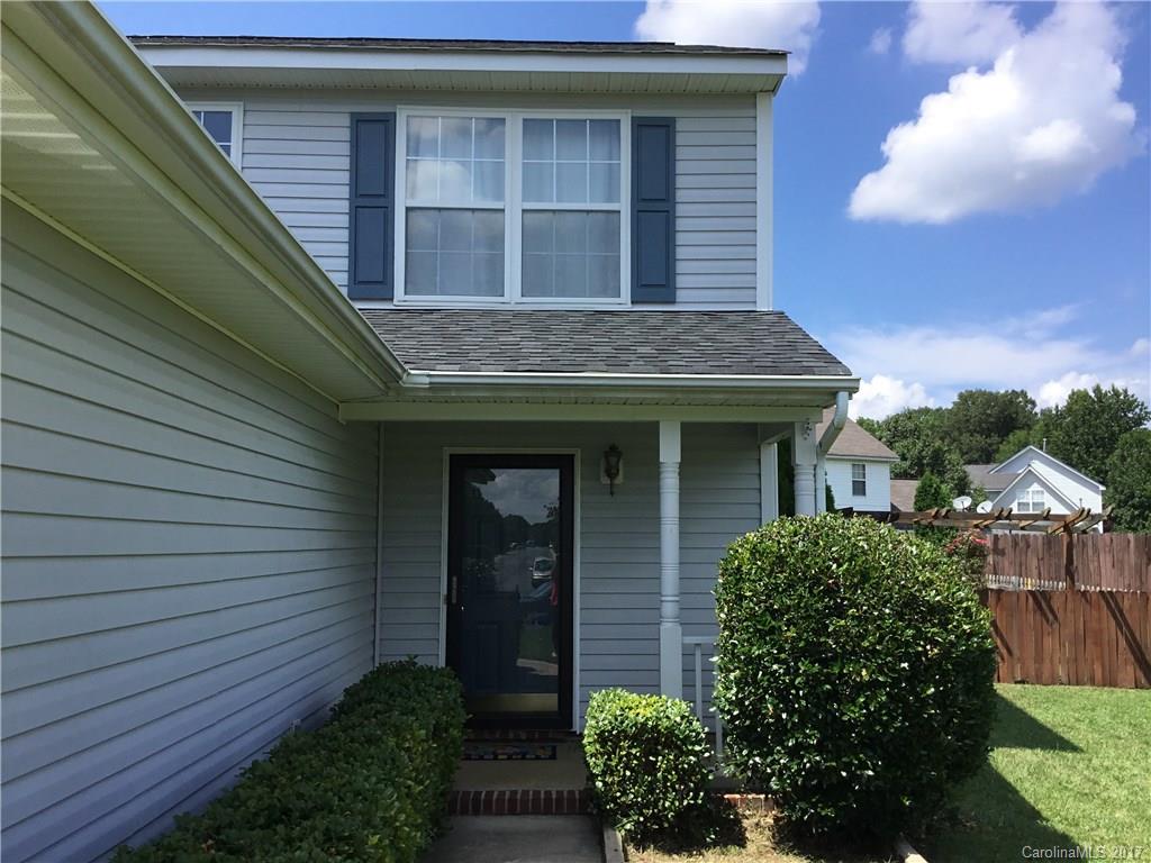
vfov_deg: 45.4
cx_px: 576
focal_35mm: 31
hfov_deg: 58.4
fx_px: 1031
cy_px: 432
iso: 25
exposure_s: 1/1274
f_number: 2.4
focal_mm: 3.3
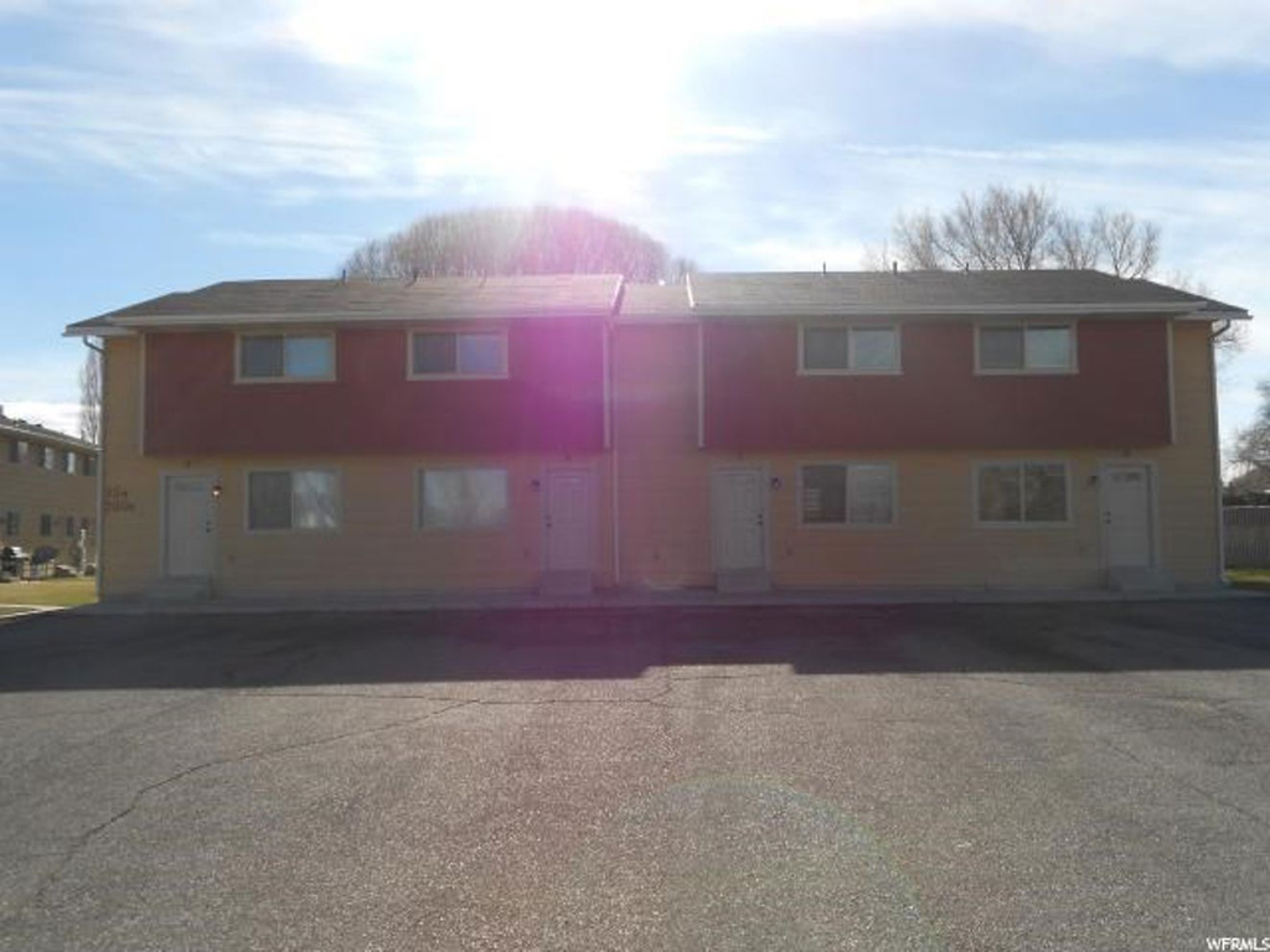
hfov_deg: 56.8
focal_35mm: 32
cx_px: 635
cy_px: 476
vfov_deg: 44.2
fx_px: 1174
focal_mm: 5.8
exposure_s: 1/1000
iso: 80
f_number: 3.6
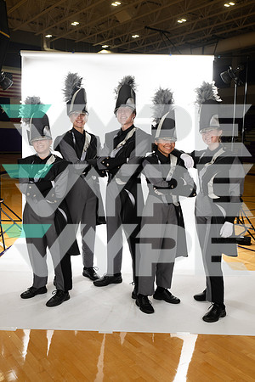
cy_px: 191
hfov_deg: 36.9
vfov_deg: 53.1
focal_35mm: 36
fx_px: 382
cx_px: 128
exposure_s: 1/320
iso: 800
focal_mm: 36
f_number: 7.1
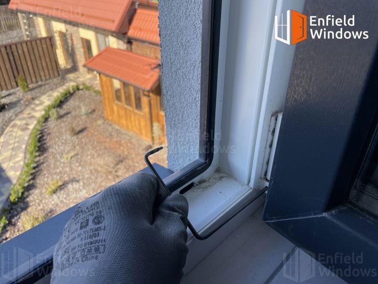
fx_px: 284
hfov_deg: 67.3
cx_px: 189
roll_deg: +0.7
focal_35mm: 26
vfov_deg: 53.1
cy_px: 142
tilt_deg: -32.8
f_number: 1.6
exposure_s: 1/739
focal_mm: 4.2
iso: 32
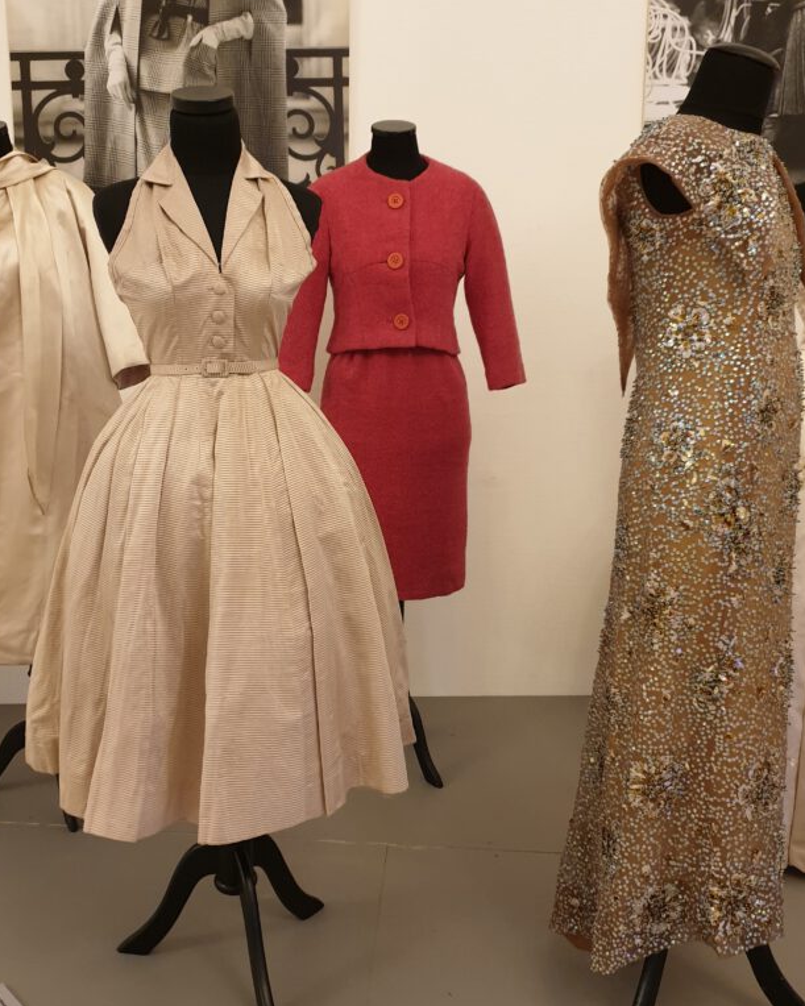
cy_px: 504
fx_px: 1013
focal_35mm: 34
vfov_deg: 52.8
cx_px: 345
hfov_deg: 43.2
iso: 200
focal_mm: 4.3
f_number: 1.5
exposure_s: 1/50
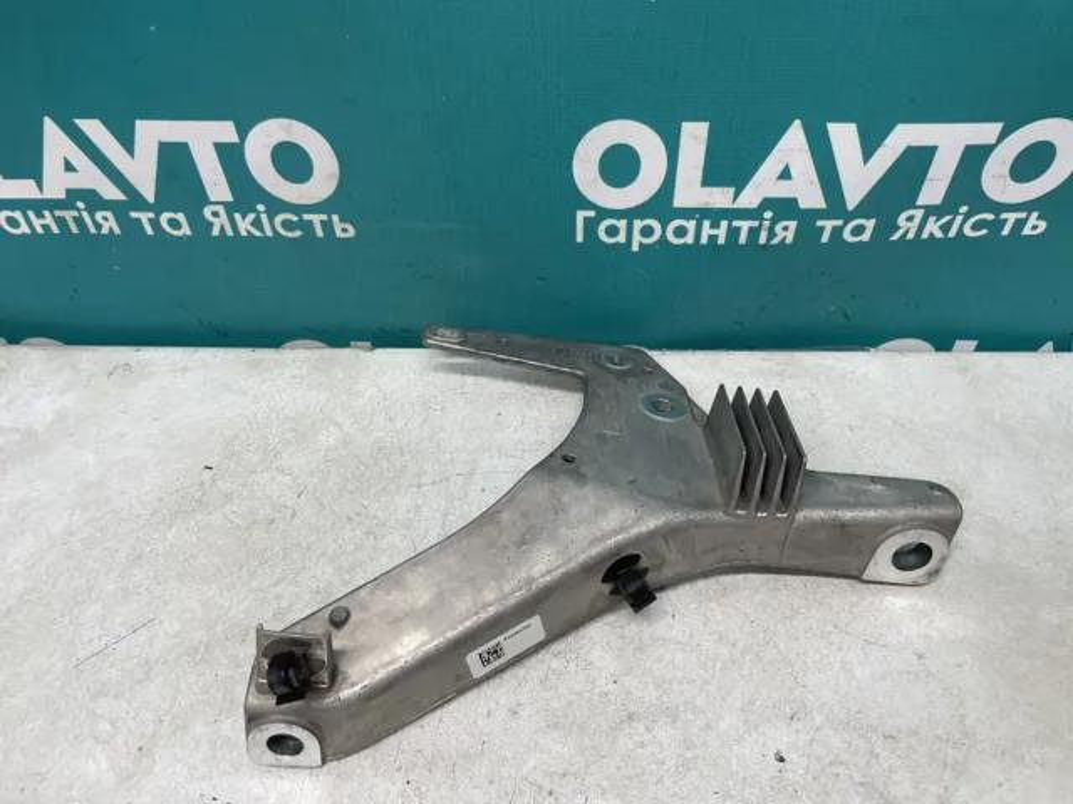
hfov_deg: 67.3
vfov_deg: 53.1
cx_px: 536
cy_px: 402
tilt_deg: -47.3
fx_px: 806
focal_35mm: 26
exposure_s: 1/100
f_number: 1.6
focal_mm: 4.2
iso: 80
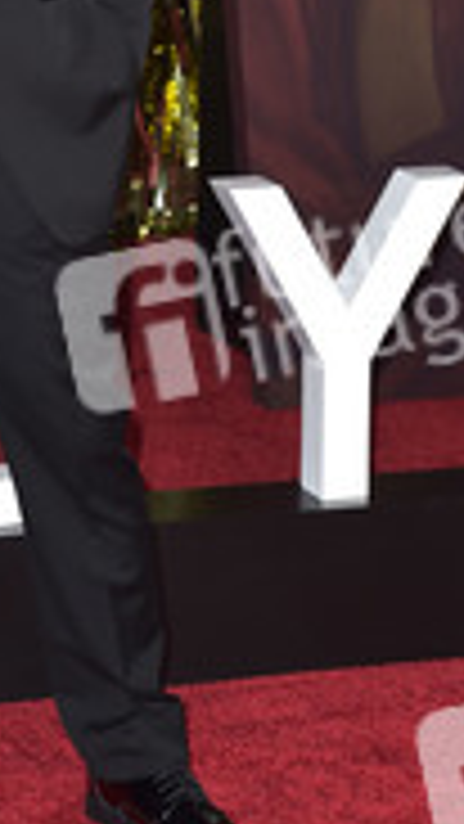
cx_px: -119
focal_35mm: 160
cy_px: 81
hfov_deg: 7.5
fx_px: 3498
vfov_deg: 13.3
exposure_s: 1/250
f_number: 6.3
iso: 800
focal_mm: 70
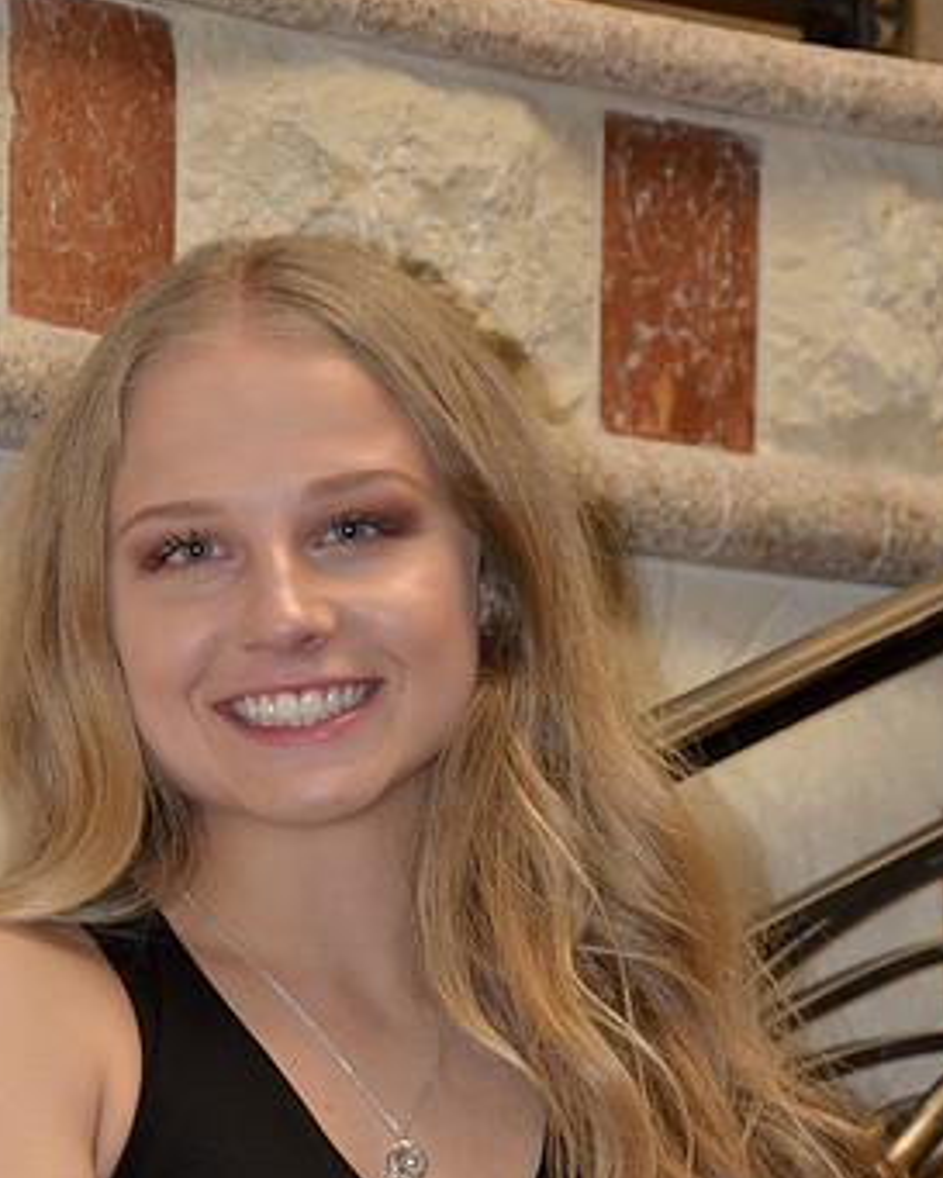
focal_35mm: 239
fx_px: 8334
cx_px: 328
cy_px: 922
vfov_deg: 8.1
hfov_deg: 6.5
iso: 800
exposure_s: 1/30
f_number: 5.3
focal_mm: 100
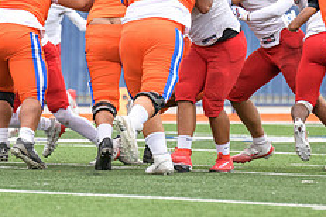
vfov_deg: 1.8
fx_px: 6809
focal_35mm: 752
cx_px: 97
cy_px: 51
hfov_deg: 2.7
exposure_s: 1/1000
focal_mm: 300
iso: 720
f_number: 3.5
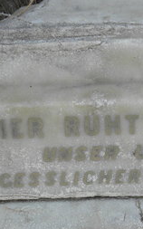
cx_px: 100
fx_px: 543
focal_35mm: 87
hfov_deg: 15.0
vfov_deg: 22.7
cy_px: 242
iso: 64
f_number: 5
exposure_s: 1/60
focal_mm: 4.6
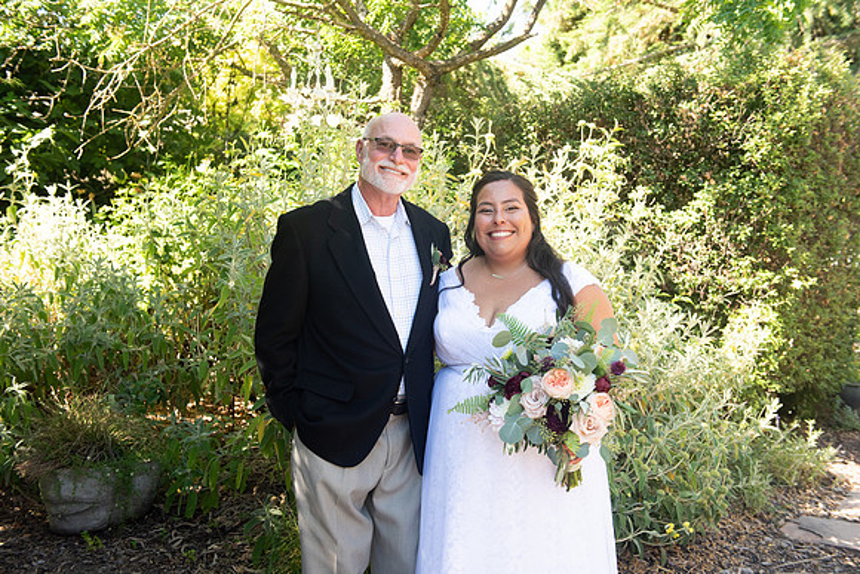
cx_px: 430
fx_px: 908
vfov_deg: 35.1
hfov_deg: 50.7
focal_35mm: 38
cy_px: 287
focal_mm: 38
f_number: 4.5
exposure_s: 1/400
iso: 640
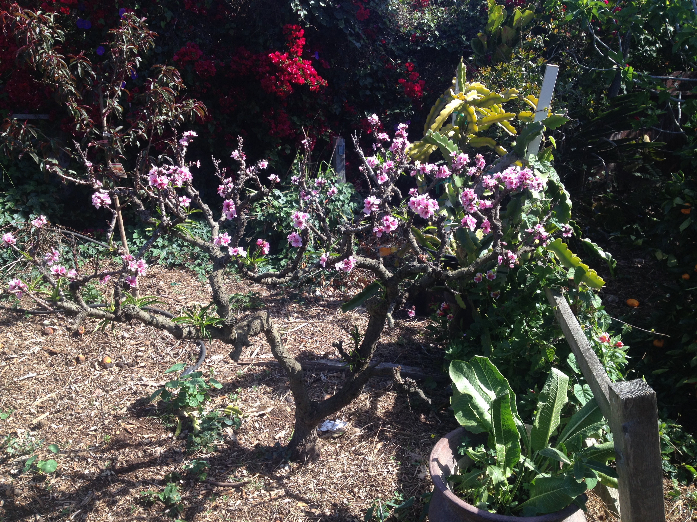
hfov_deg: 52.6
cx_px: 348
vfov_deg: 40.7
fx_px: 705
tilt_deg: -20.9
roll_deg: +0.0
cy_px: 261
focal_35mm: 35
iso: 50
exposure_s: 1/536
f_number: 2.4
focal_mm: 4.28
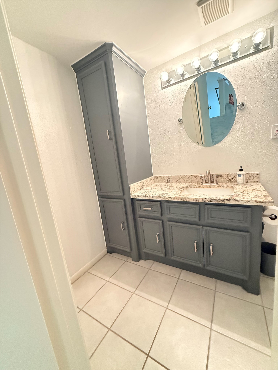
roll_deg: +6.3
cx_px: 139
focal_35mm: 14
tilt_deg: -11.0
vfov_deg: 102.1
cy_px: 185
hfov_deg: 85.7
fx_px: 150
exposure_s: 1/60
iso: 1000
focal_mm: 2.22
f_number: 2.2
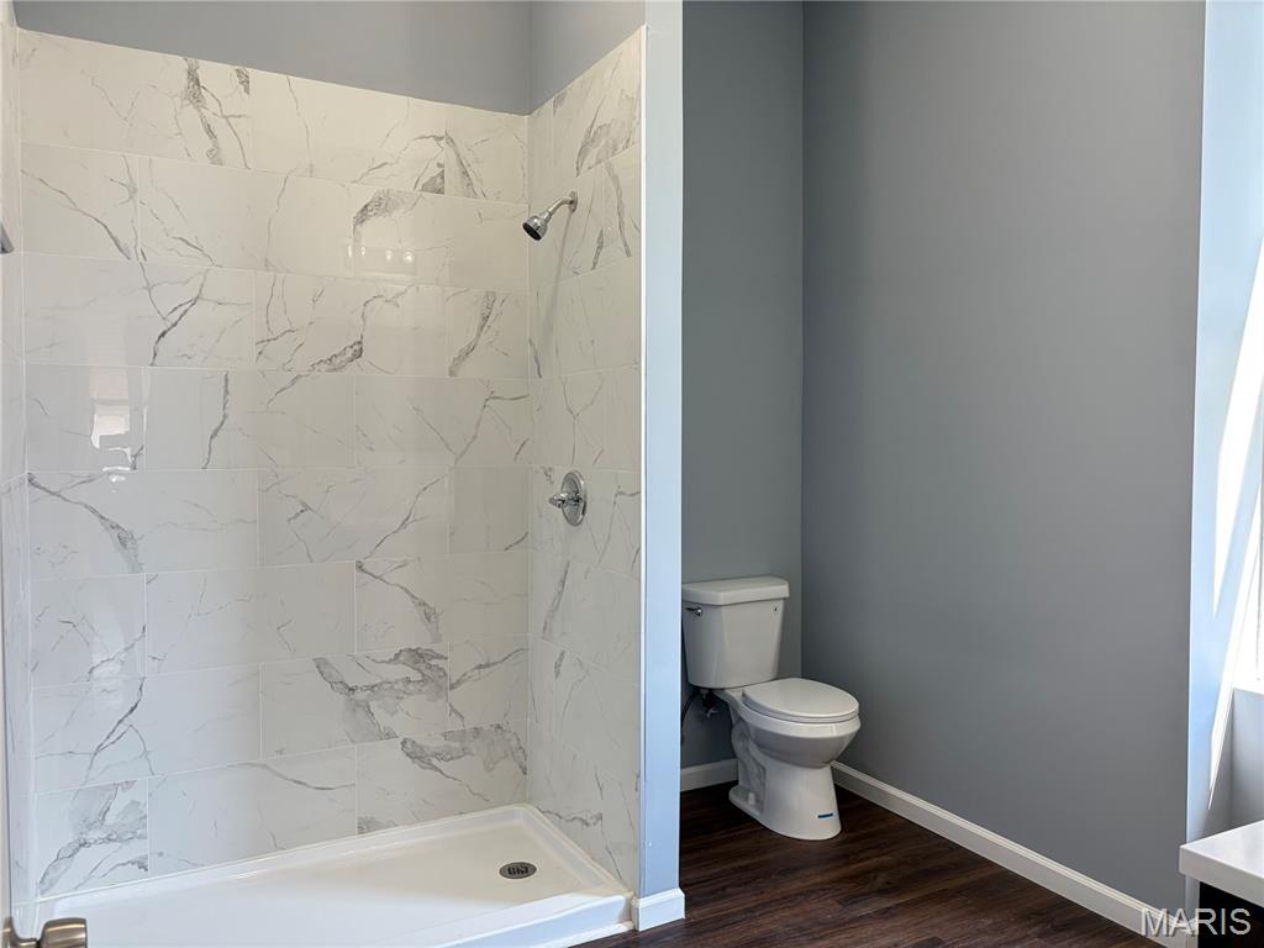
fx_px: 949
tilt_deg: -2.0
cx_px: 632
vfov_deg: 53.1
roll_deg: -1.1
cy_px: 474
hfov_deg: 67.3
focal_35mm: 26
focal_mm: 5.96
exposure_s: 1/60
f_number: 1.6
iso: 80
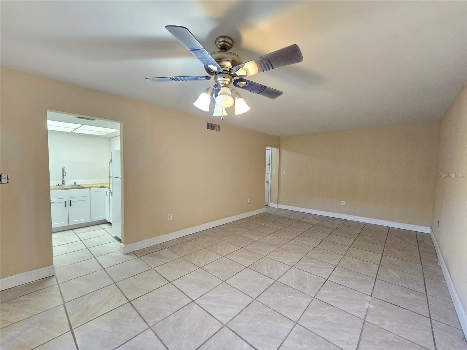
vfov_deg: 89.9
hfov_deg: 106.2
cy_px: 175
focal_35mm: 13
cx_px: 234
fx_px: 175
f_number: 2.2
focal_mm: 2.2
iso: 320
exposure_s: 1/30
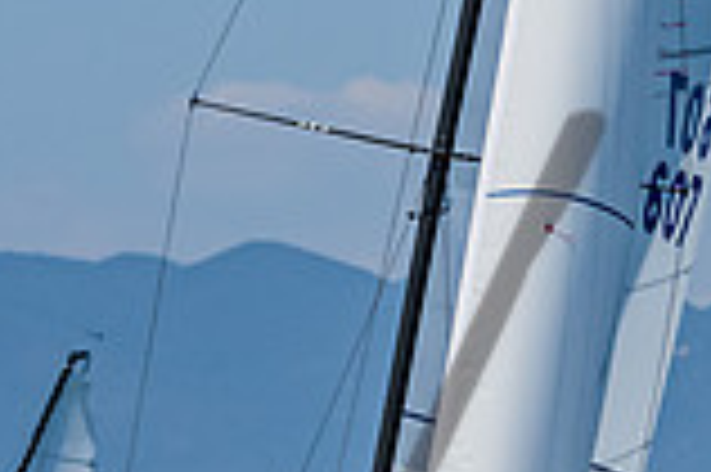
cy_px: 712
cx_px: 1587
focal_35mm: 991
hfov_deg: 2.1
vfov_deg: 1.4
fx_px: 19552
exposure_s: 1/2500
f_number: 6.3
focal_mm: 135
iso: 400
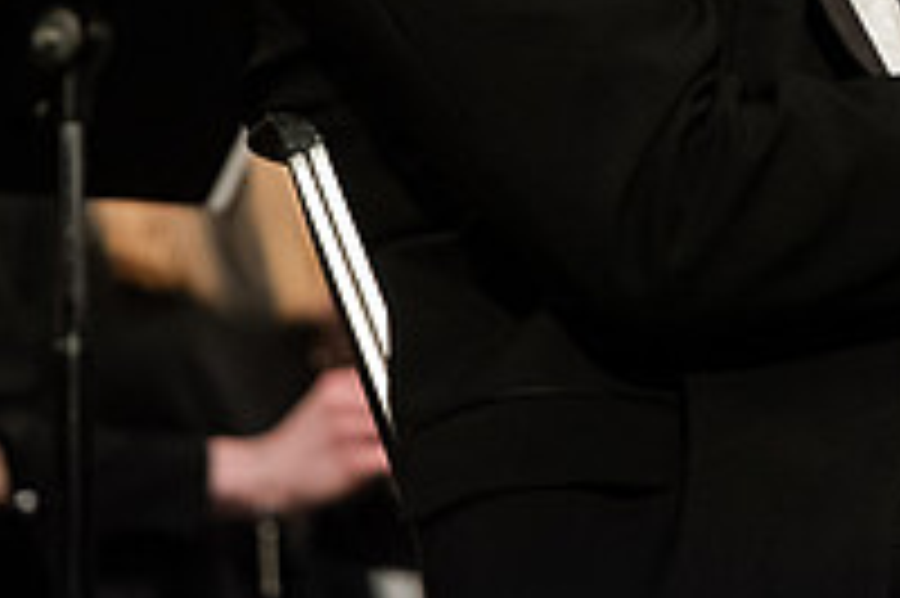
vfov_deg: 2.6
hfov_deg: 3.9
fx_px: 13039
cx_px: 900
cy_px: -236
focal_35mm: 522
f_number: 3.2
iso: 4000
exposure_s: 1/250
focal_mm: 180
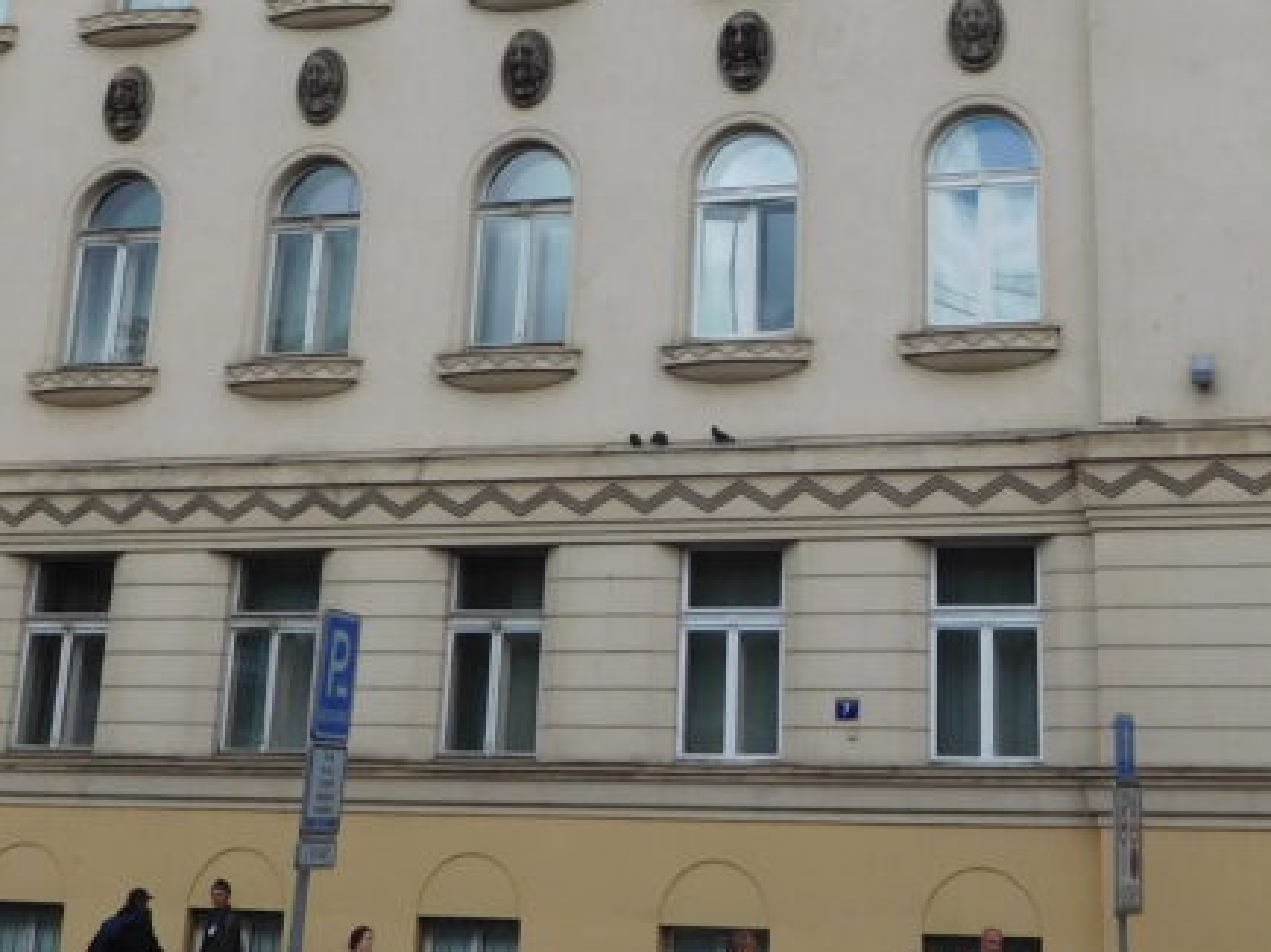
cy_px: -38
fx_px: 2165
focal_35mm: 59
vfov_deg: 23.6
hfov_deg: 32.6
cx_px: 794
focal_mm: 4.5
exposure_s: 1/400
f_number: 6.8
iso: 125
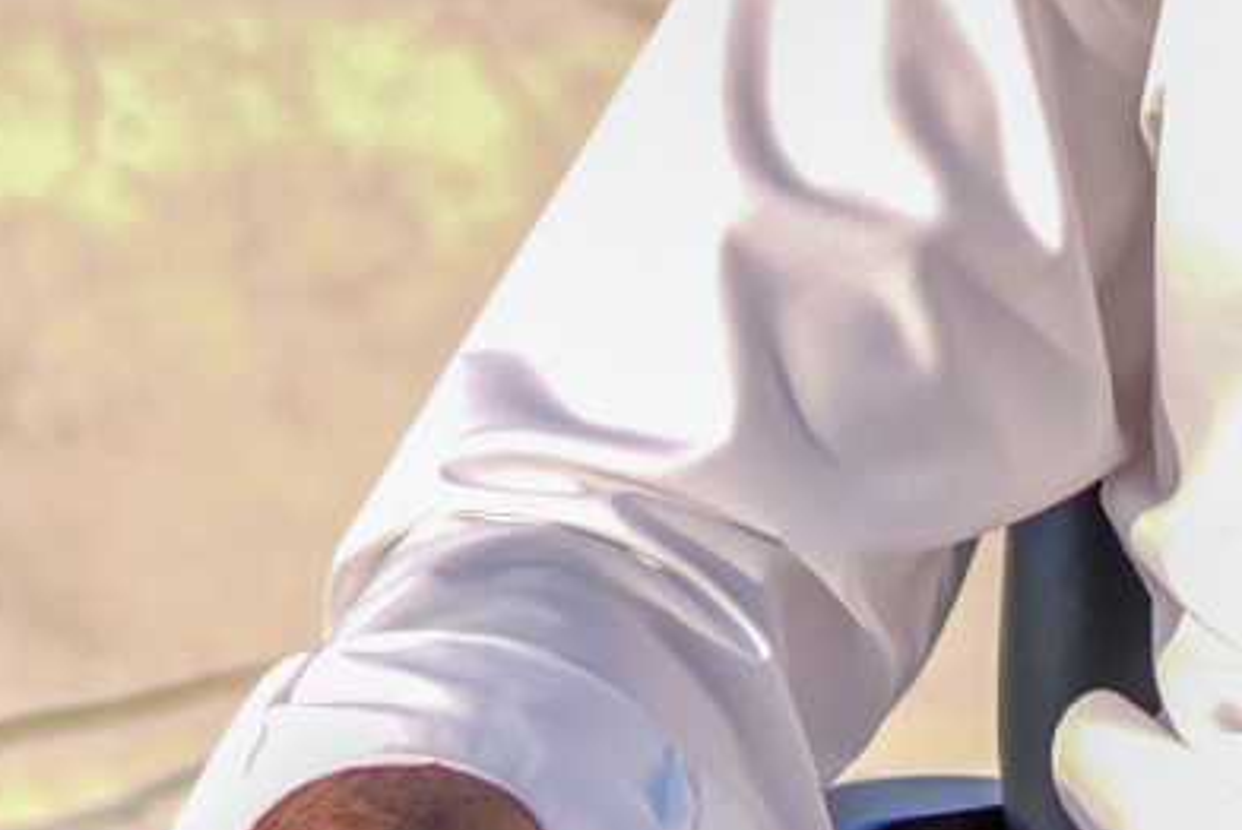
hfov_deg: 11.4
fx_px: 5938
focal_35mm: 172
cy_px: -526
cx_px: 1898
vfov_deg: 7.8
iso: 50
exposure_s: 1/2000
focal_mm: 30
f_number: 2
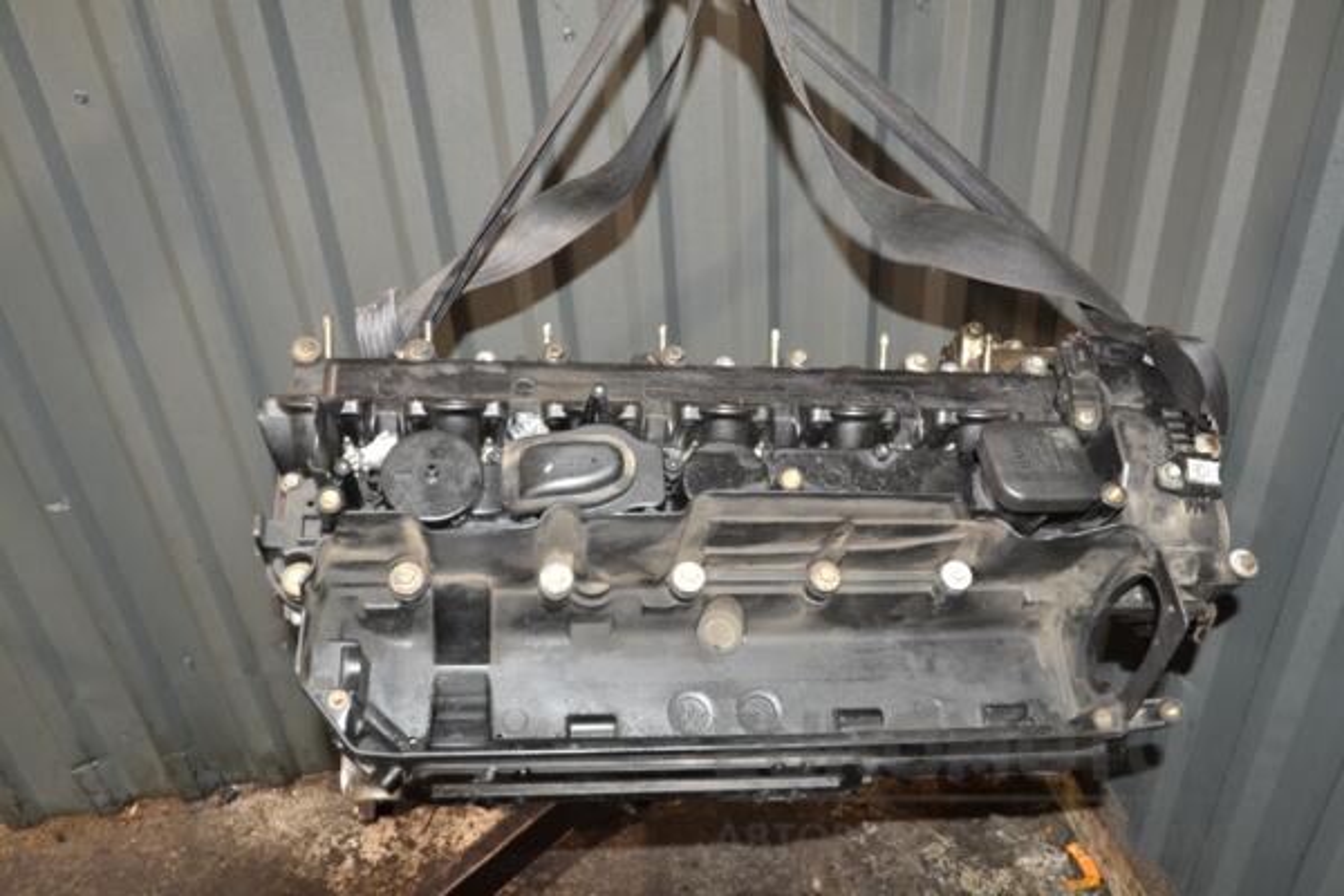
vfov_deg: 47.9
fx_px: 1008
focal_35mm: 27
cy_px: 448
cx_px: 672
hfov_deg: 67.4
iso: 800
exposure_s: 1/60
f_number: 5
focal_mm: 18
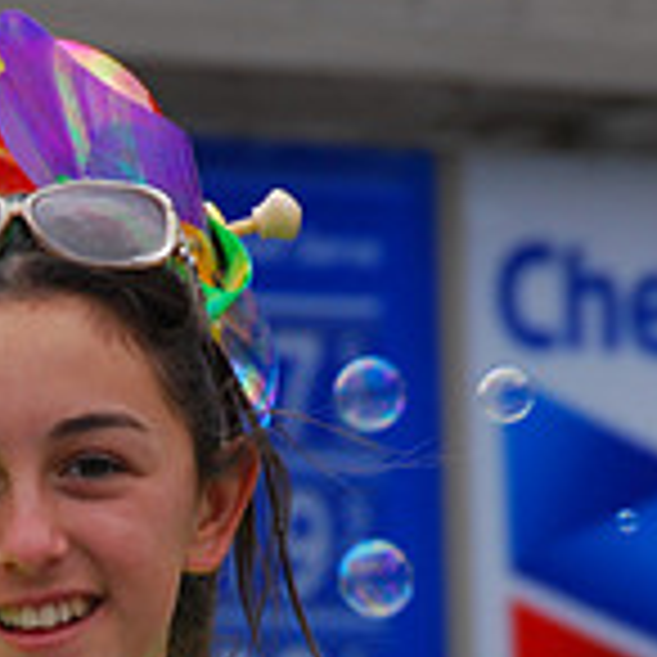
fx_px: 14702
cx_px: 135
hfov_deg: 2.6
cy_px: 734
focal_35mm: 685
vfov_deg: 2.6
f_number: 9.5
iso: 200
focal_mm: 135
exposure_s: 1/180
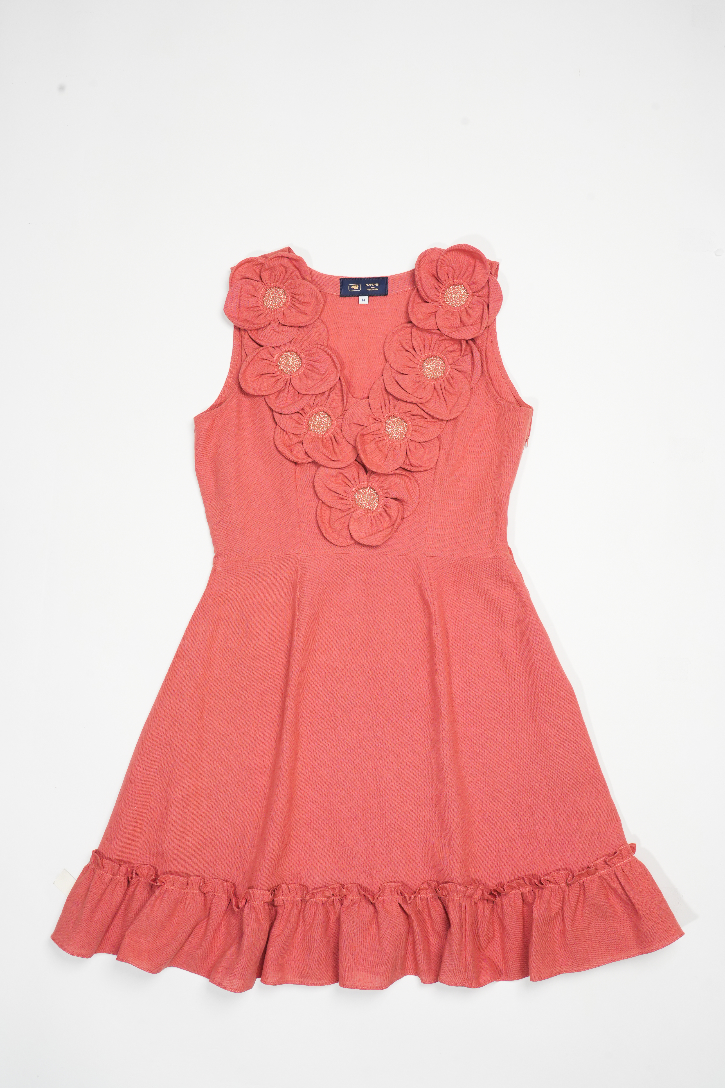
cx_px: 362
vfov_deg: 51.9
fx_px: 1118
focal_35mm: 37
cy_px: 544
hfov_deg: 35.9
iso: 800
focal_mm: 37
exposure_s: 1/50
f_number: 11
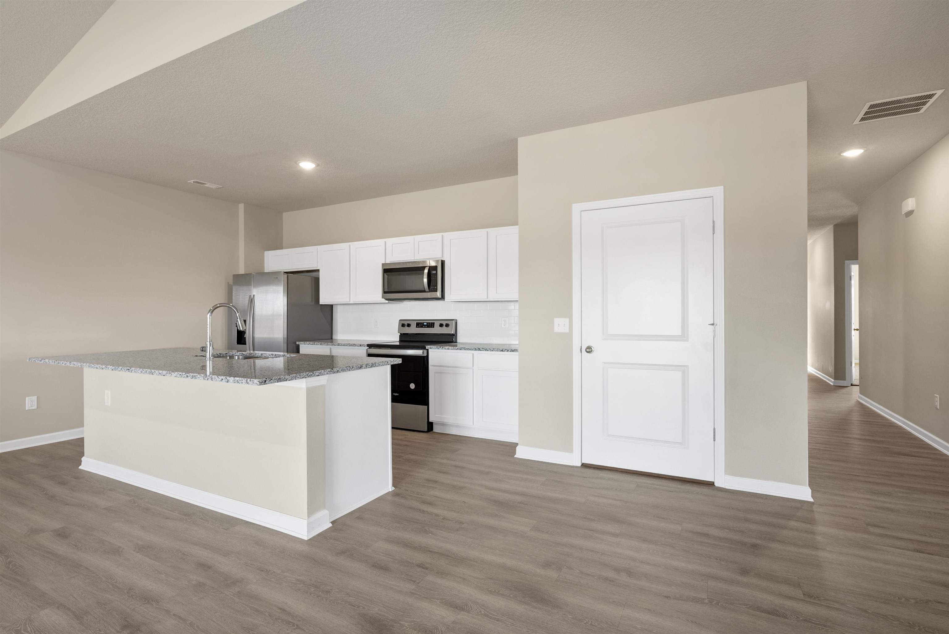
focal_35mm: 16
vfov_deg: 73.8
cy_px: 317
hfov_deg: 96.7
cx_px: 474
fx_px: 422
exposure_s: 1/6
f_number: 8
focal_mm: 16
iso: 200
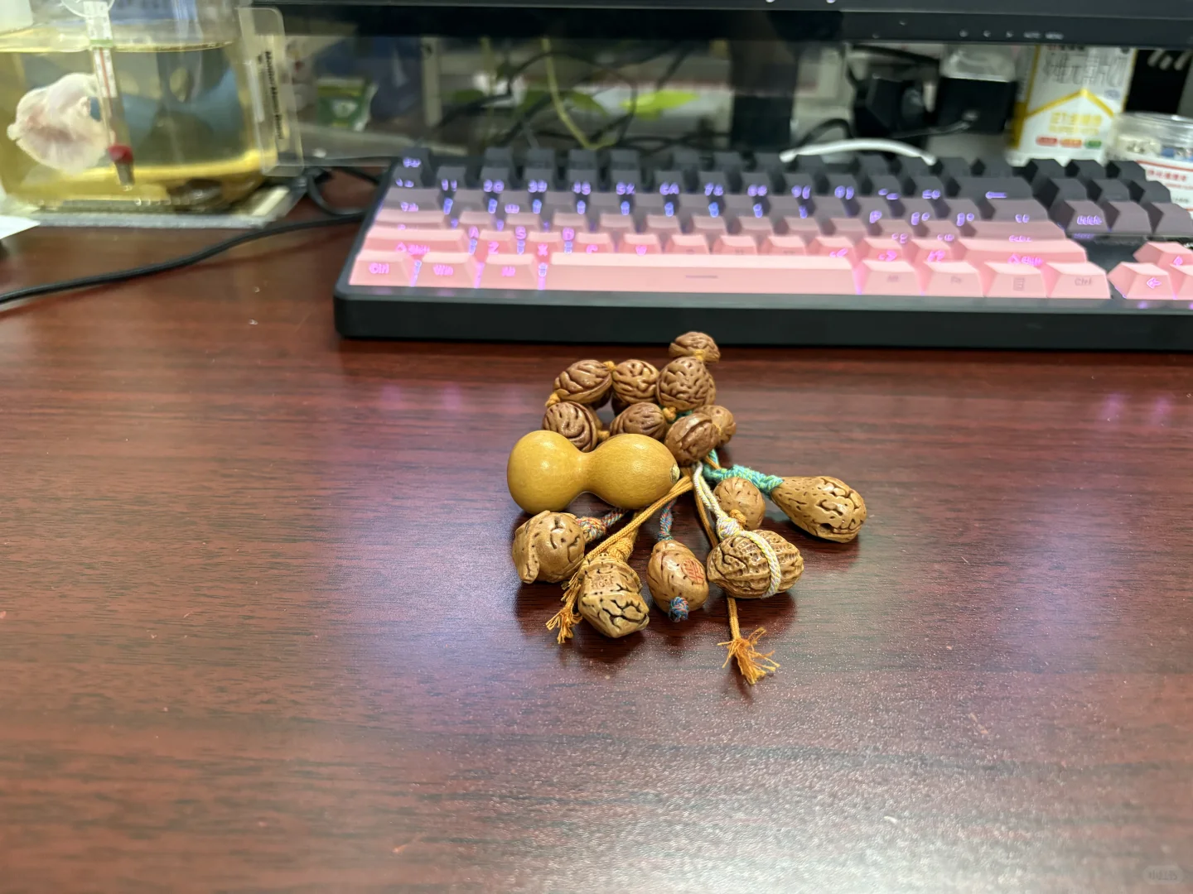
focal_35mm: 26
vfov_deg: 53.1
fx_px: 896
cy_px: 447
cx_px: 596
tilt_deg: -28.7
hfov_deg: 67.3
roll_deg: -0.2
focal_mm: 5.96
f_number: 1.6
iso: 500
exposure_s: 1/50
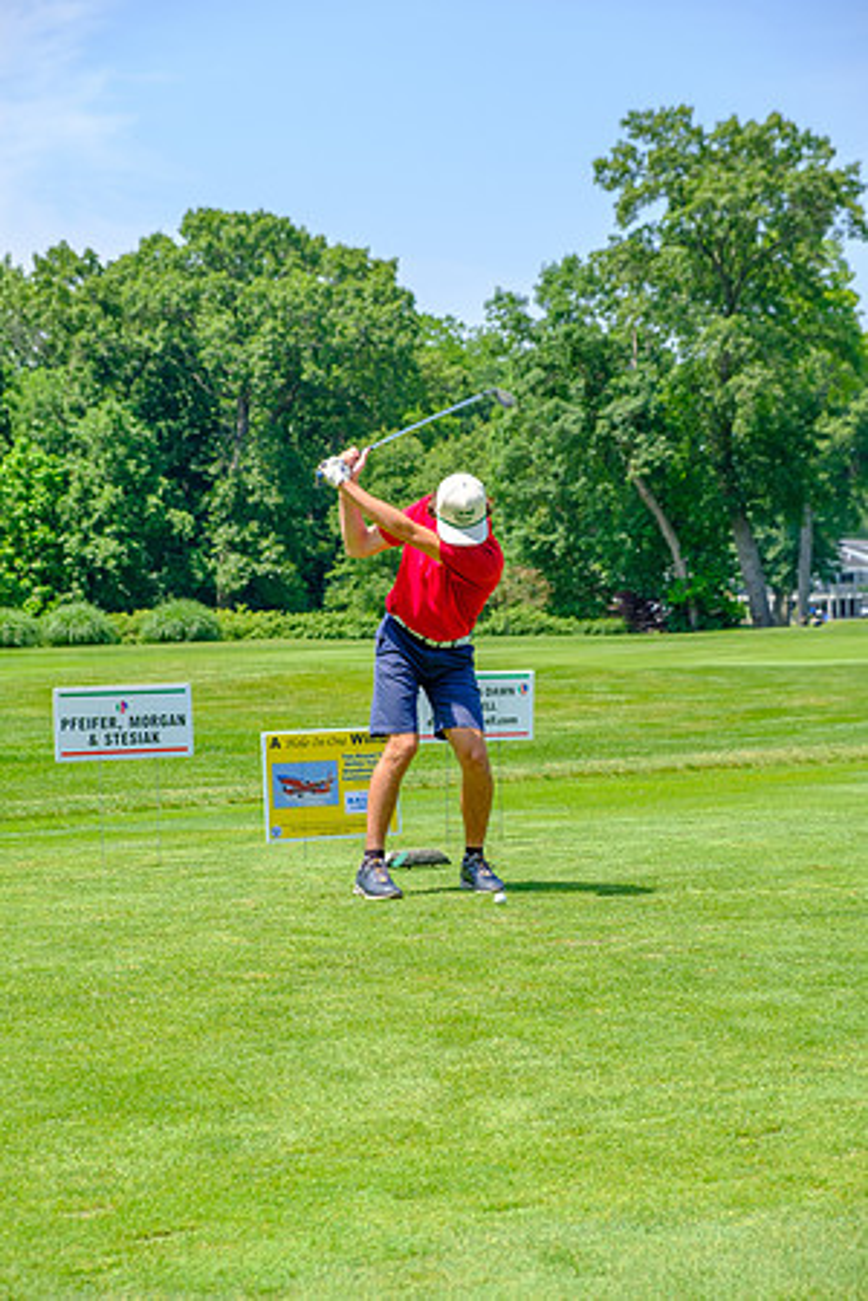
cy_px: 650
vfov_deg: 24.5
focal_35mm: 83
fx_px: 3002
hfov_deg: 16.5
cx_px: 434
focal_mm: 55
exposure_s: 1/500
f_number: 5
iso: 200
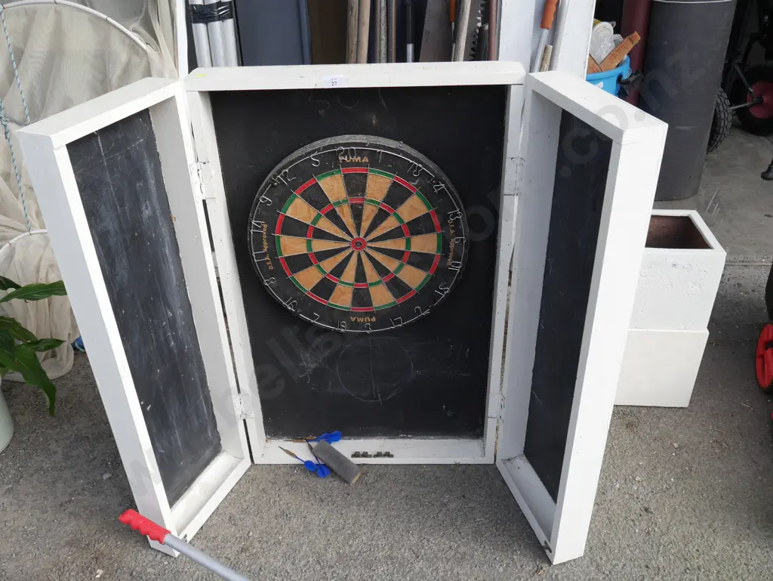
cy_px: 290
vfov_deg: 46.8
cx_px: 386
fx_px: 670
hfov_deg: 59.9
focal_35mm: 30
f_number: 5.6
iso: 200
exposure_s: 1/250
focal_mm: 15
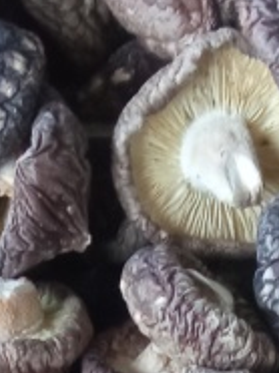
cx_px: 395
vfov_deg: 10.9
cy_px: 883
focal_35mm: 155
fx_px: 1670
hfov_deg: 9.3
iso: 415
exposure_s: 1/33.3
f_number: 2.2
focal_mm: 3.79
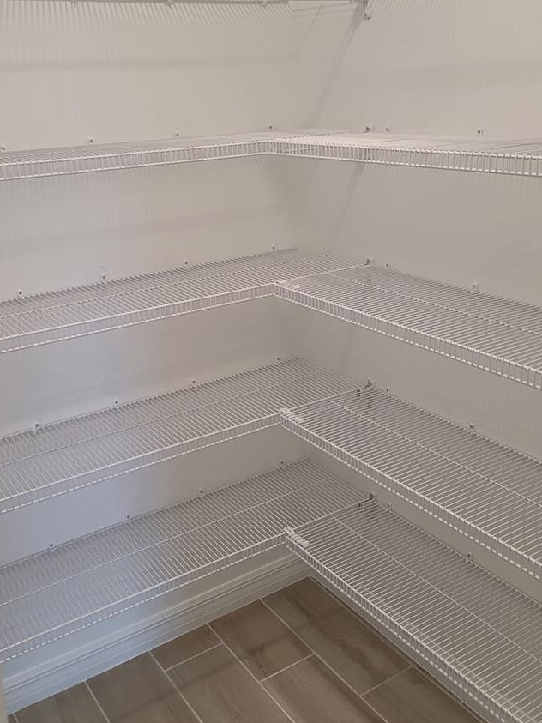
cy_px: 285
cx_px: 244
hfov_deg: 38.6
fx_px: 773
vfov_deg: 49.8
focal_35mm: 37
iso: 100
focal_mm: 5.4
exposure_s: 1/120
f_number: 1.8
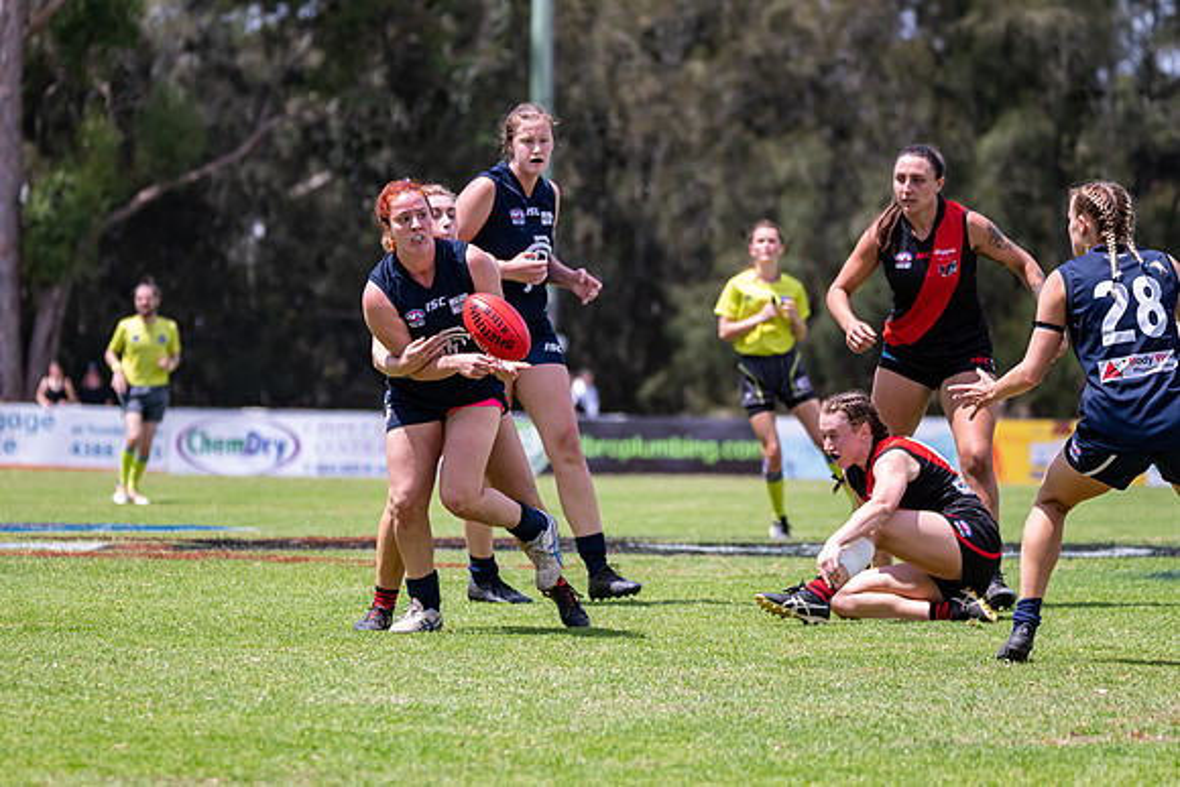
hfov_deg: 7.4
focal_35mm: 277
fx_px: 9084
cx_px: 499
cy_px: 413
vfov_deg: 5.0
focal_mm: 240
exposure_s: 1/2500
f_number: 6.3
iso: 800
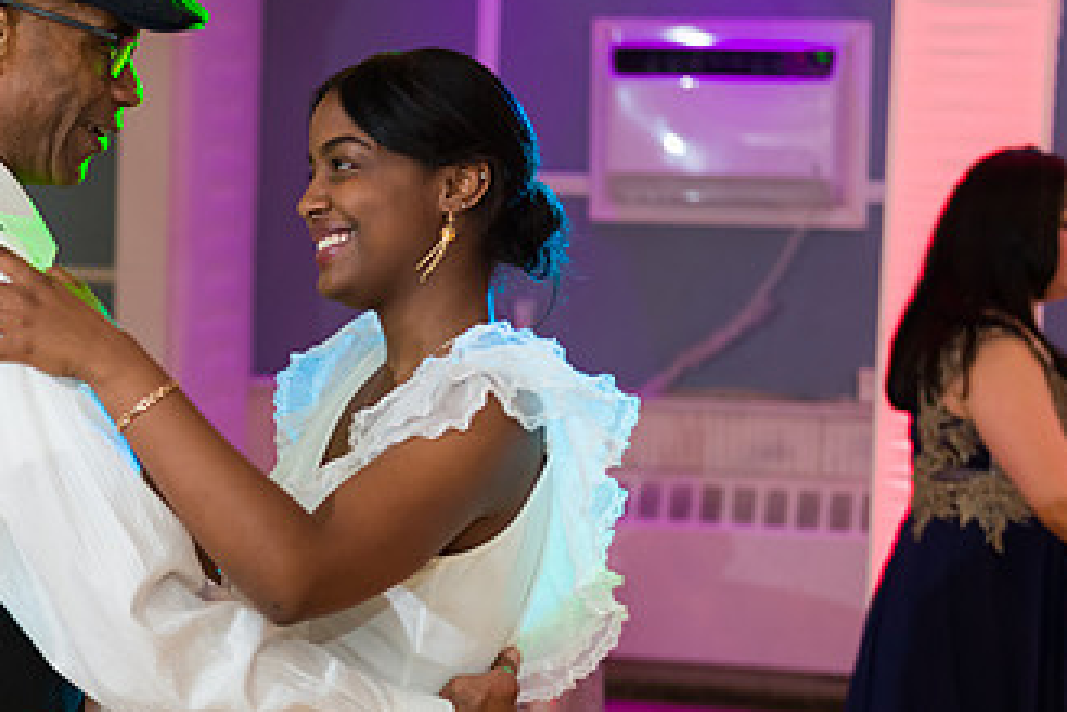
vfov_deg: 13.8
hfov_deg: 20.4
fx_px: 2935
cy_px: 398
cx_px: 263
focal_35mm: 99
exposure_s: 1/125
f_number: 3.2
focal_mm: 56
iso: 1250
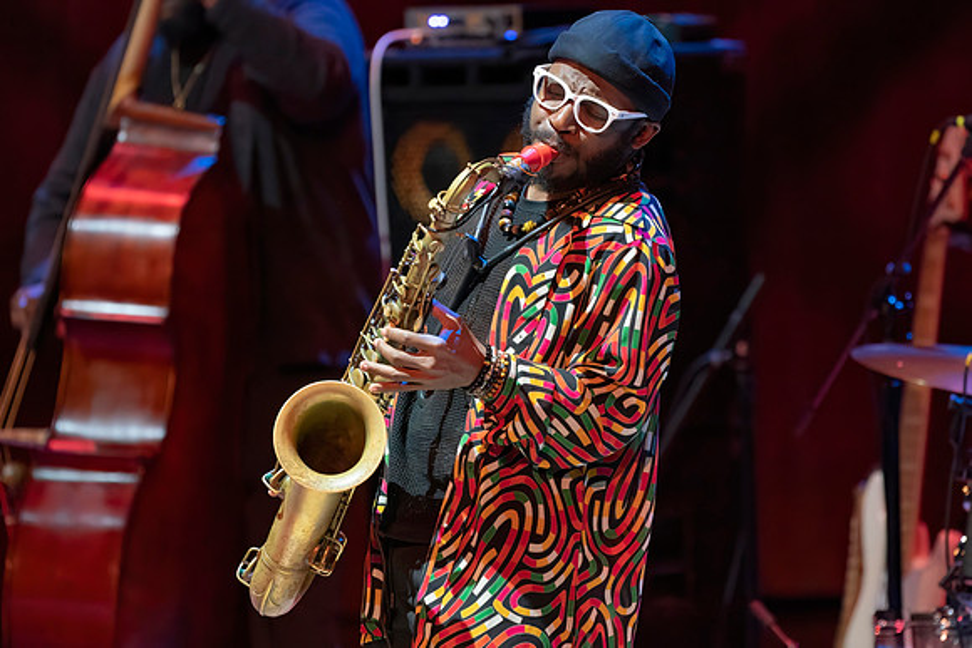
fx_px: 12009
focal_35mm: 445
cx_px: 560
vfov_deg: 3.1
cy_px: 323
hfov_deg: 4.6
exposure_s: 1/320
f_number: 5.6
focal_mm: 348
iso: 5000
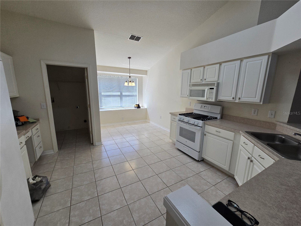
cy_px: 113
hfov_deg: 106.2
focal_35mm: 13
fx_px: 113
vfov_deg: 89.9
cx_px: 150
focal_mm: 2.2
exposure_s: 1/120
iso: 80
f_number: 2.2
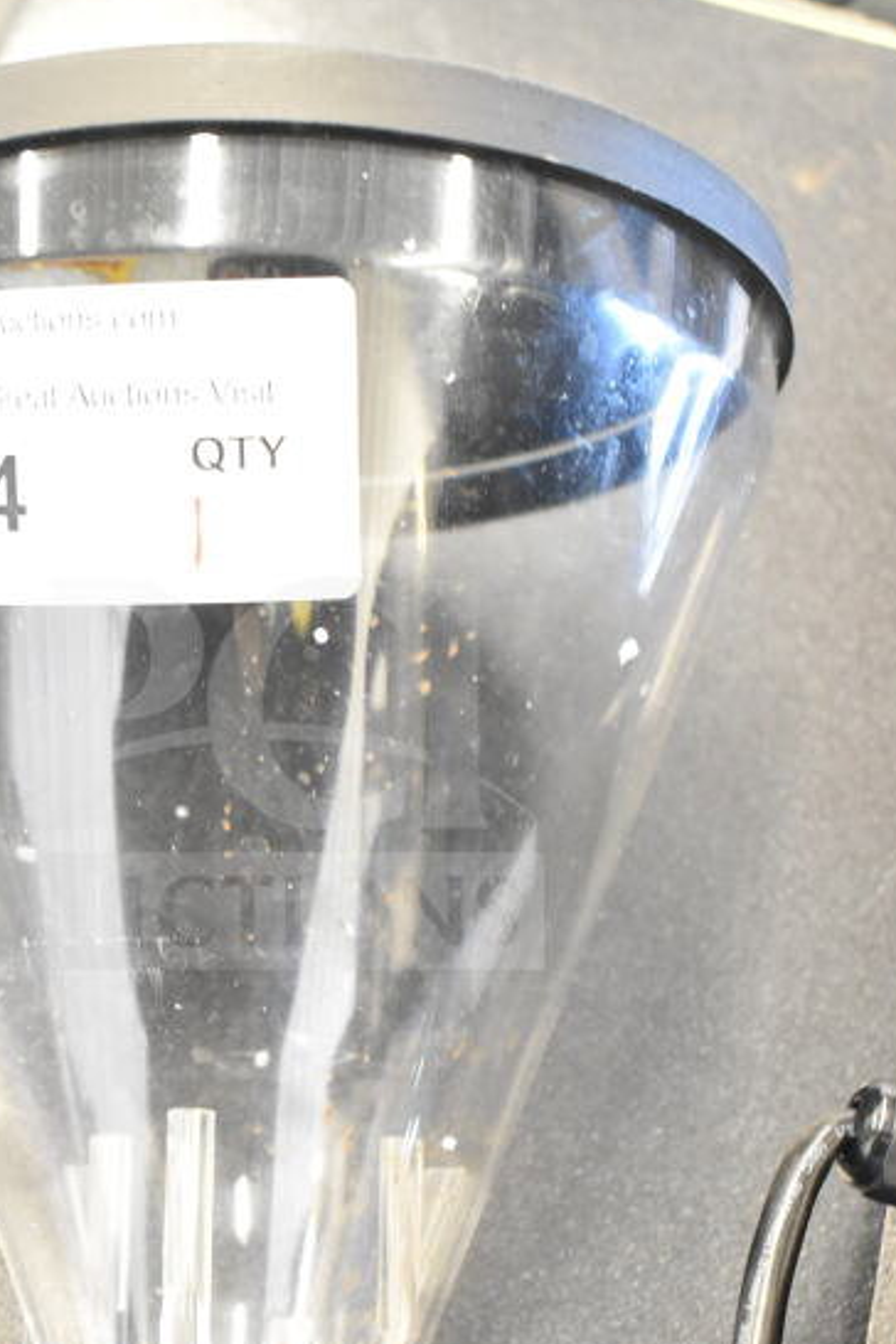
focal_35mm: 68
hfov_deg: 20.0
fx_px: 2532
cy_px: 773
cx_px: 266
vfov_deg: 29.7
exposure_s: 1/40
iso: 3200
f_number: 4
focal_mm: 27
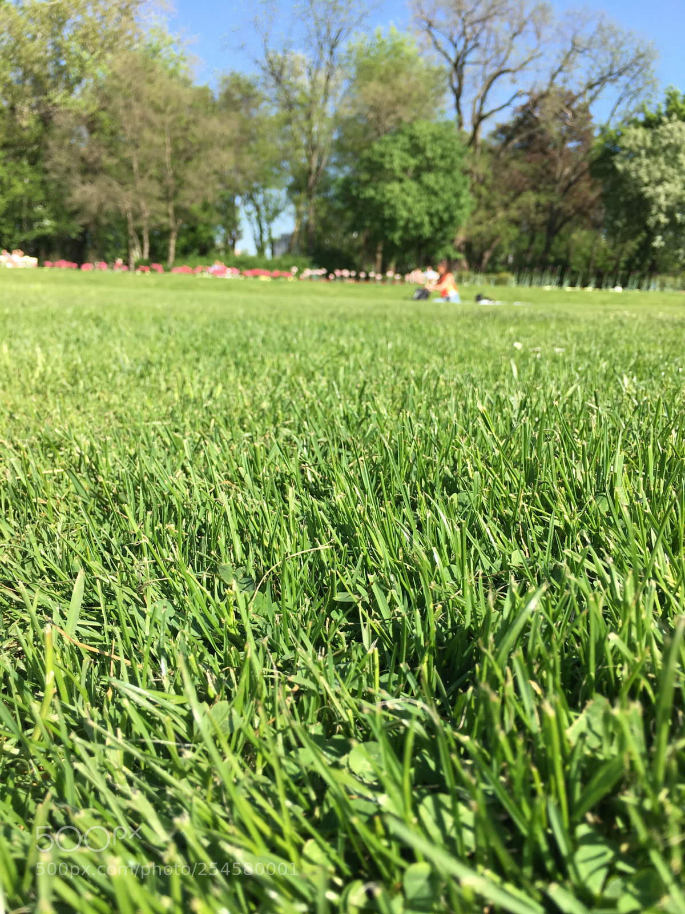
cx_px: 342
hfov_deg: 48.2
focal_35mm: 29
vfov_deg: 61.7
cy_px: 457
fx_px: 765
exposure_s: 1/769
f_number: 2.2
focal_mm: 4.15
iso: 25
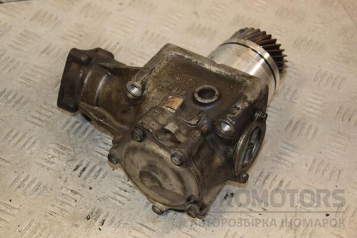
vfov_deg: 20.2
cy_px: 119
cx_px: 178
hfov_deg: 29.9
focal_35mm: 68
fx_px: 669
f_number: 5.6
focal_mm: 45
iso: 800
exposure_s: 1/200
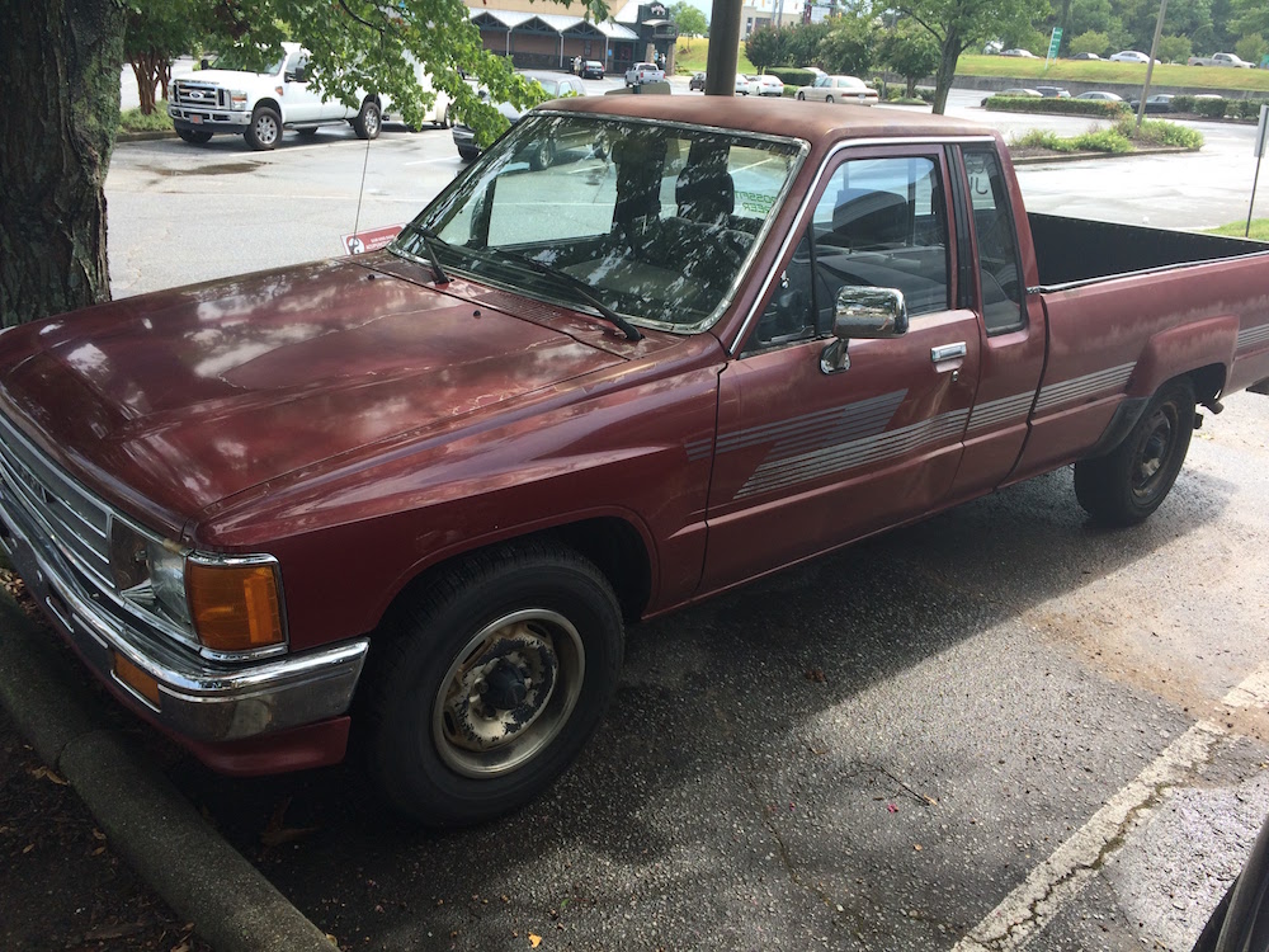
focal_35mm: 29
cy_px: 476
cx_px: 634
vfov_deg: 48.2
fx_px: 1063
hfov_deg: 61.7
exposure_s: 1/406
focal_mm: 4.15
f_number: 2.2
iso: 32
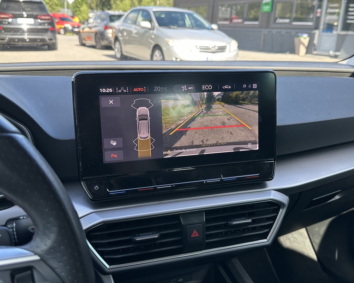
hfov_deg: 54.1
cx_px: 197
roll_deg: -4.5
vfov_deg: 44.5
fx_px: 346
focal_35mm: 33
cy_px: 135
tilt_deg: -14.2
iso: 80
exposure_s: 1/298
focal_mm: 6.86
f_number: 1.78
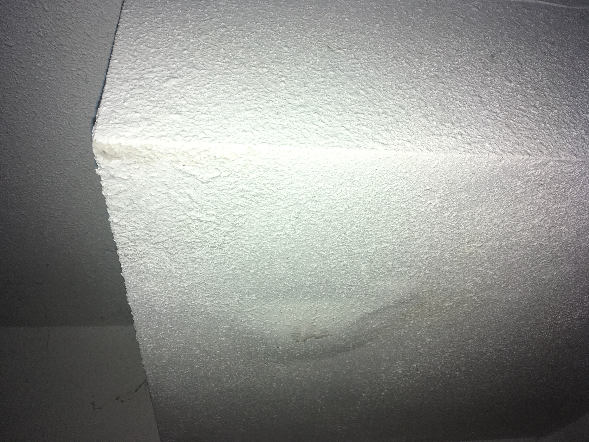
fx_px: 493
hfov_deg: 61.7
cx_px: 294
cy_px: 221
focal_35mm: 29
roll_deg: +6.4
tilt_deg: +37.9
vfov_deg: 48.2
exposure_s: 1/45
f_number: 2.2
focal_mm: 4.15
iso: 25
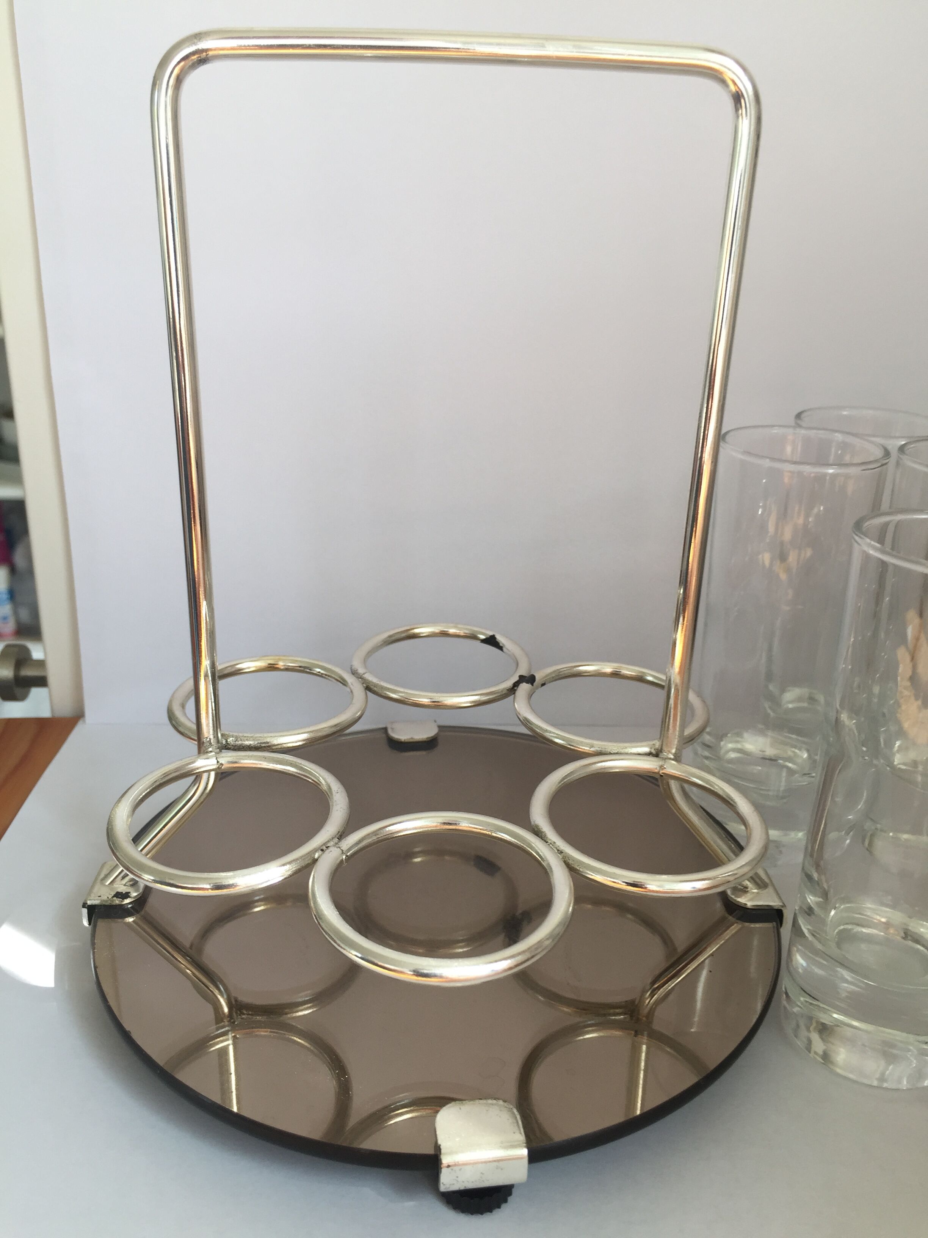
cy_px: 619
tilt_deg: -20.8
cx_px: 464
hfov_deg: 48.2
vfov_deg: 61.7
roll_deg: -2.0
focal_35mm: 29
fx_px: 1037
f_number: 2.2
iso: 32
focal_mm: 4.15
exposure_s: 1/100
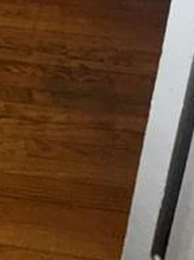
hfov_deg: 20.7
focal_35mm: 57
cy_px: -188
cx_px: -117
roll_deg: +0.1
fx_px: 427
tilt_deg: -13.5
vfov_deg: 22.6
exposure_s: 1/60
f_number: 2.2
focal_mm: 2.22
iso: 125
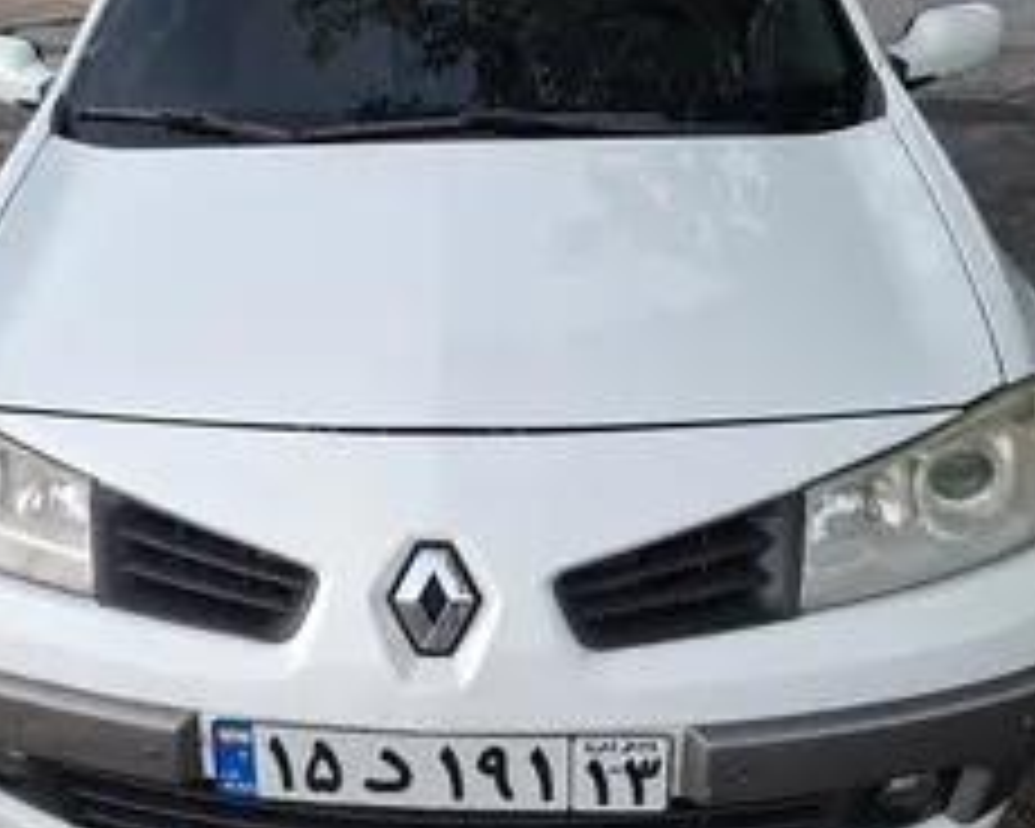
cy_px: 396
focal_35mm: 44
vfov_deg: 34.1
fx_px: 1348
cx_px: 320
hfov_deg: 41.3
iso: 160
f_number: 1.8
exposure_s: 1/100
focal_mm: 5.54
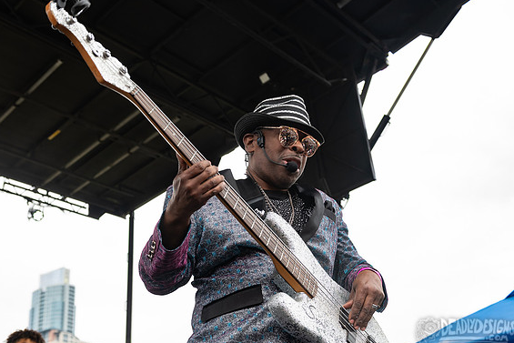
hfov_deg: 44.4
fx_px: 628
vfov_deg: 30.5
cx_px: 223
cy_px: 202
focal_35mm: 44
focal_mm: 34
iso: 400
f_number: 4
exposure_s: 1/200
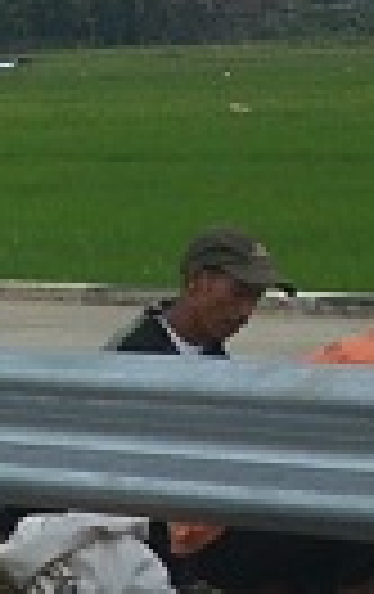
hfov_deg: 5.9
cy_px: 76
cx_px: -1009
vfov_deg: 10.6
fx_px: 3199
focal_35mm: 197
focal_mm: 18
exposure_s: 1/1000
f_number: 5
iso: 500
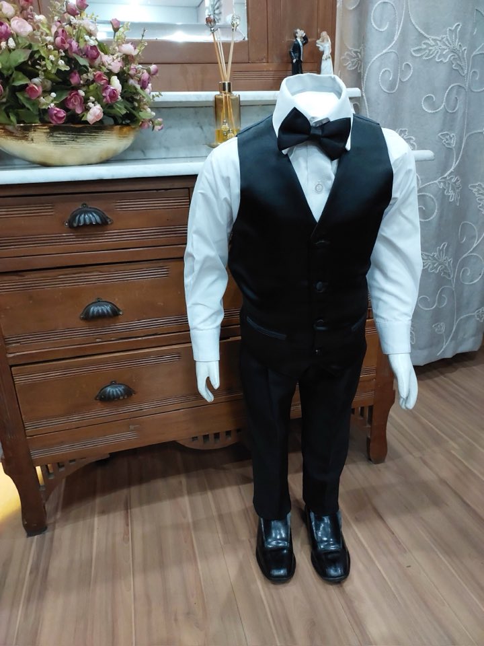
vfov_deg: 63.4
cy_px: 323
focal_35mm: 28
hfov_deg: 49.7
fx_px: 522
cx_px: 242
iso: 400
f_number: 1.8
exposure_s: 1/30
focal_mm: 5.32
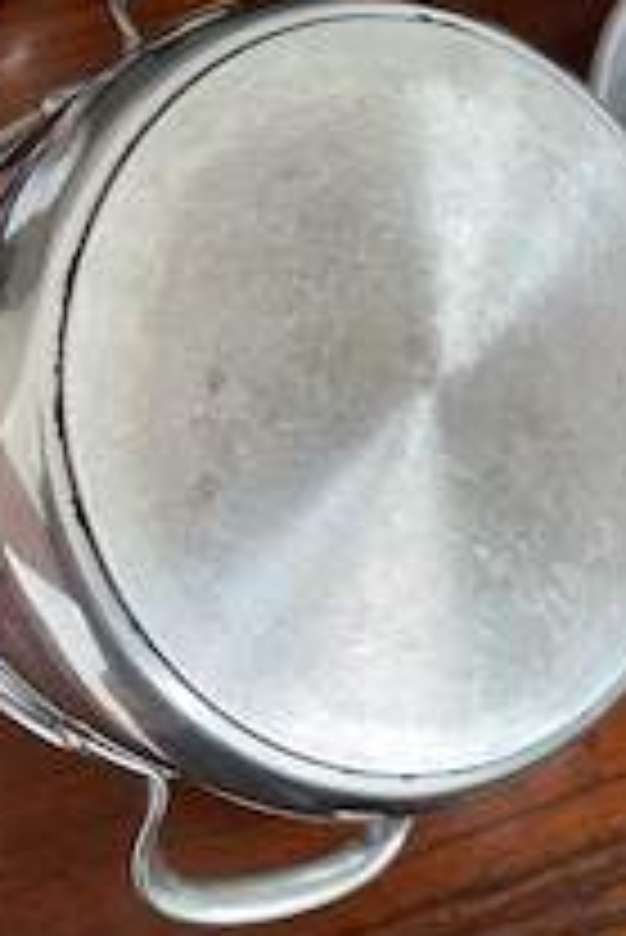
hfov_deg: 26.9
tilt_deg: -67.5
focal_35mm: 50
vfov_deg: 39.3
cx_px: 392
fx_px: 1302
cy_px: 346
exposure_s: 1/121
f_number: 1.6
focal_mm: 5.1
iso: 50
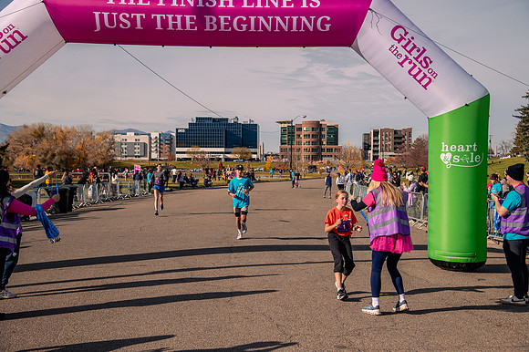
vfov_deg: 29.2
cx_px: 264
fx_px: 676
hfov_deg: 42.8
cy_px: 176
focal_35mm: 46
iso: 200
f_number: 5.6
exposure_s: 1/1250
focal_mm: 46
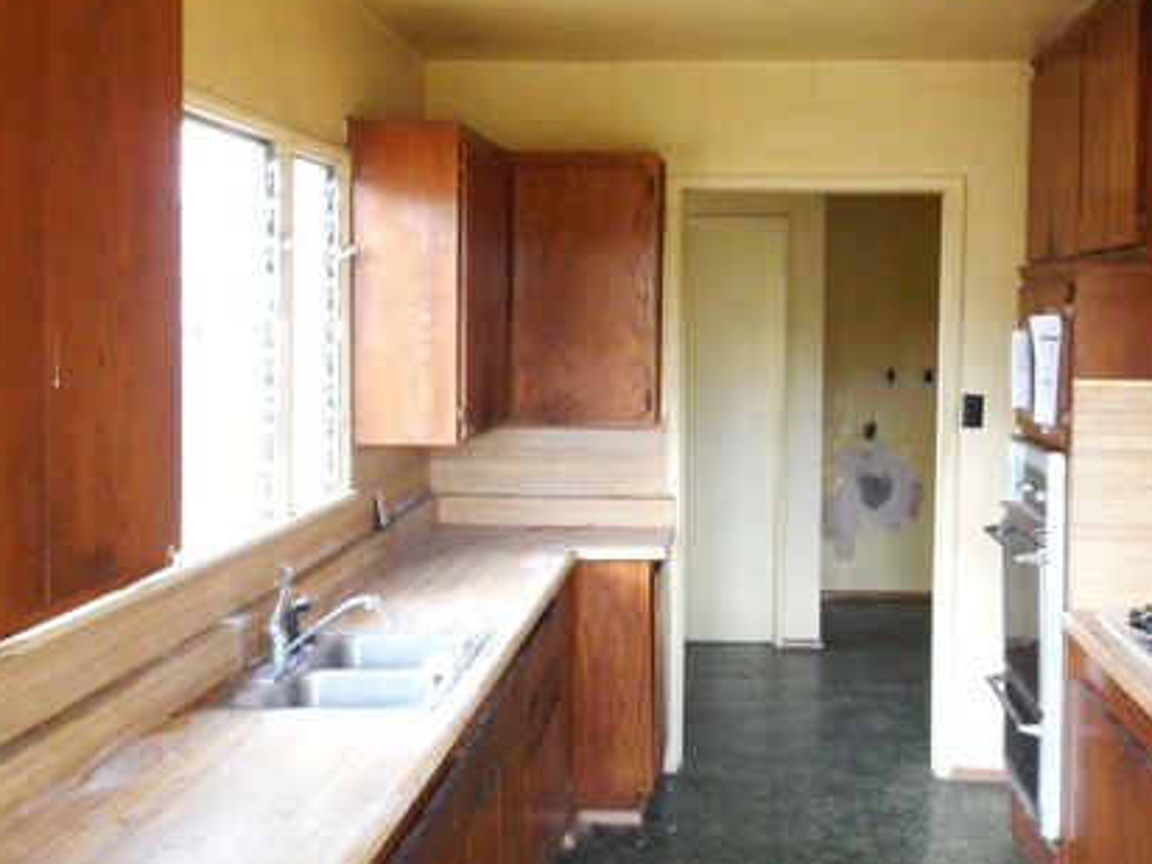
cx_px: 677
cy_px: 411
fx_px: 1498
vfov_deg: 32.2
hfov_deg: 41.9
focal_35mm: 45
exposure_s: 1/30
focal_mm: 5.2
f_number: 4
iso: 400
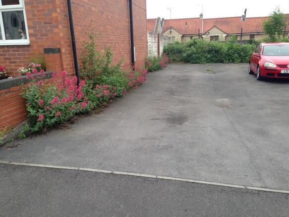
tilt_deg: -14.4
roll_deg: +1.5
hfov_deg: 55.4
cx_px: 144
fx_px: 275
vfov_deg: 42.9
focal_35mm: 33
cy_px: 108
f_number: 2.4
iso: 50
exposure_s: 1/135
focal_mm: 4.12
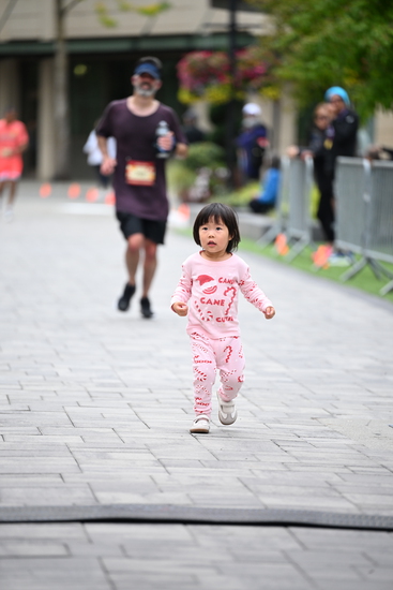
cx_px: 196
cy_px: 295
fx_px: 3273
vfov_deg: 10.3
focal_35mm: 200
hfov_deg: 6.9
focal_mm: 200
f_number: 2.8
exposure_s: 1/2000
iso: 640
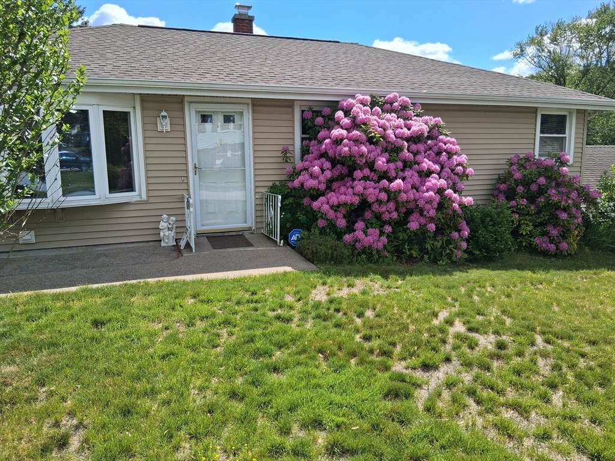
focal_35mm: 26
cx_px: 308
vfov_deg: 53.1
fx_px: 462
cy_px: 230
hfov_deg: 67.3
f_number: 1.8
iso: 25
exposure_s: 1/693
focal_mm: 3.98
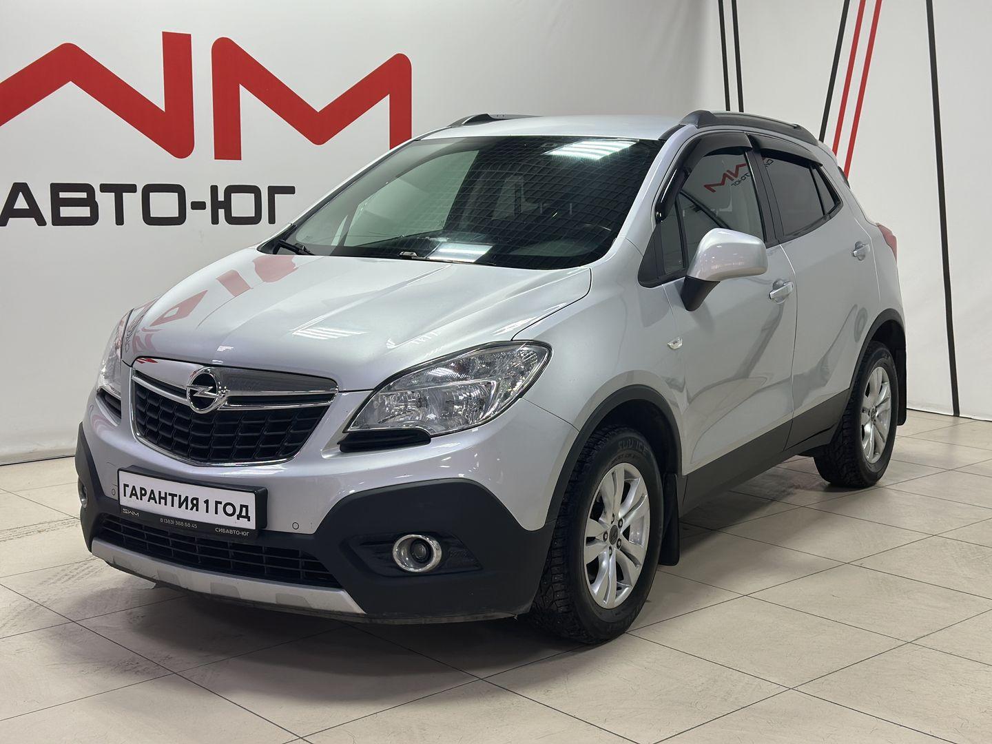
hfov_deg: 39.7
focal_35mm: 48
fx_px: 1376
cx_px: 496
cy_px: 372
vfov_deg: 30.3
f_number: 1.78
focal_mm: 6.86
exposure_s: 1/100
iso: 64
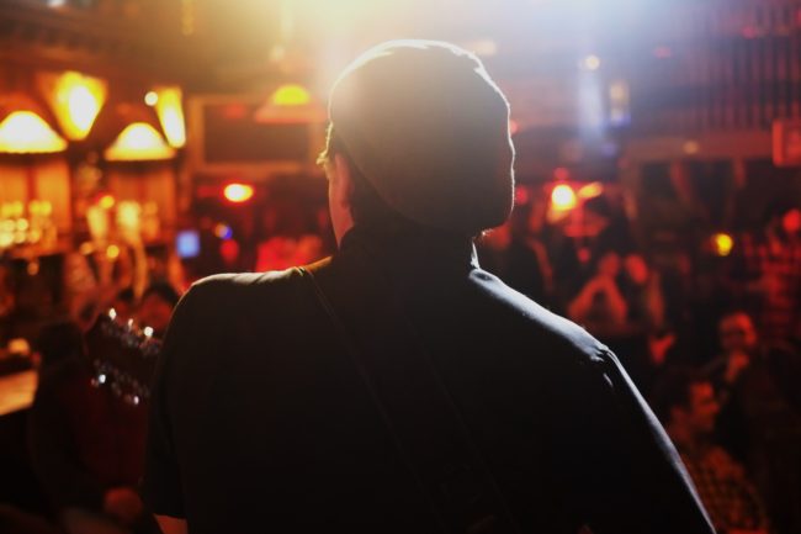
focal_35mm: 53
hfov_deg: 37.5
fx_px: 1179
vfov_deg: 25.5
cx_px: 400
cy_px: 267
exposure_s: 1/60
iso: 6400
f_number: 2.5
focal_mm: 35
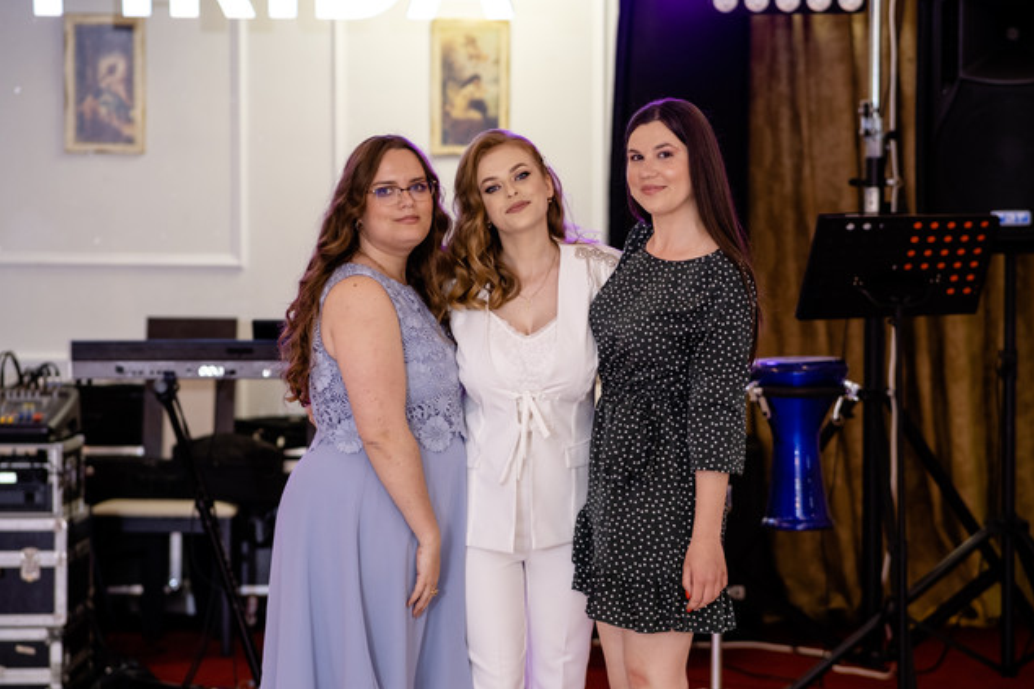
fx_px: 3704
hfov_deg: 15.9
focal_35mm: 129
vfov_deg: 10.6
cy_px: 346
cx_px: 519
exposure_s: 1/250
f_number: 2.2
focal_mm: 85
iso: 800
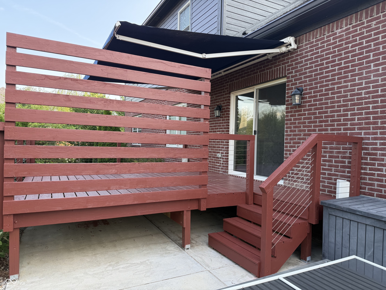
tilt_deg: -0.3
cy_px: 145
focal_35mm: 24
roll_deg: -0.6
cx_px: 193
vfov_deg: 56.8
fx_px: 268
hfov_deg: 71.6
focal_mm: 6.76
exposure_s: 1/277
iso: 80
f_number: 1.78
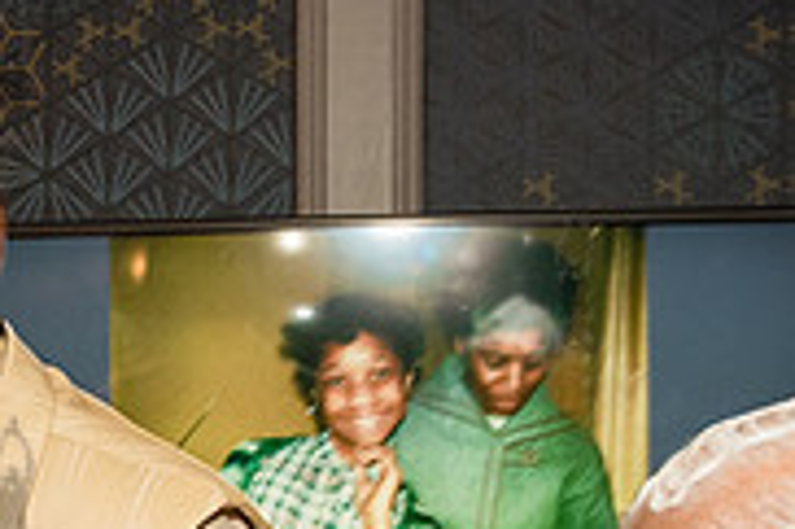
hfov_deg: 16.1
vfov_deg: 11.1
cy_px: 437
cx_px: -101
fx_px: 2714
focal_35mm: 123
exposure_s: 1/160
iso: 1600
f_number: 3.5
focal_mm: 26
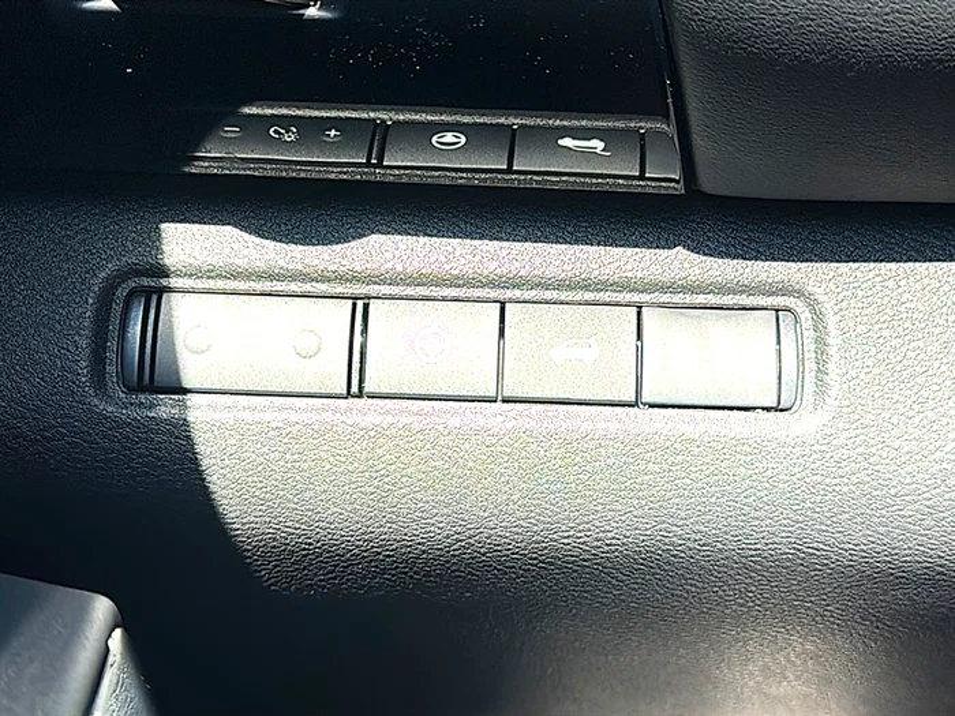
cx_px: 478
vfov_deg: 36.0
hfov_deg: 46.8
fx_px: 1104
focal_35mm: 40
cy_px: 358
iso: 80
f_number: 1.78
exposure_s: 1/489
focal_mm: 6.86
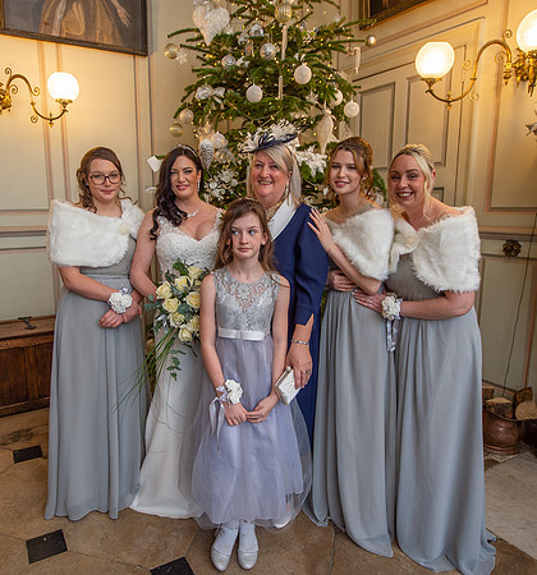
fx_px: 456
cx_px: 235
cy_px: 288
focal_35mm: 25
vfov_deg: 64.5
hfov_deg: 60.8
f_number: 3.5
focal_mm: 19
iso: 500
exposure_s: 1/80
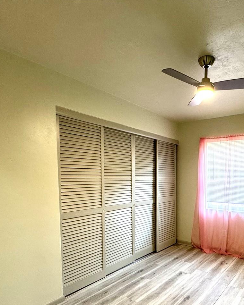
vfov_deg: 71.4
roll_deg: -0.3
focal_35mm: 23
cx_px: 177
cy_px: 191
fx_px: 208
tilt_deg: -4.5
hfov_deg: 58.3
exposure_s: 1/120
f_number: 2.2
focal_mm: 2.22
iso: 160
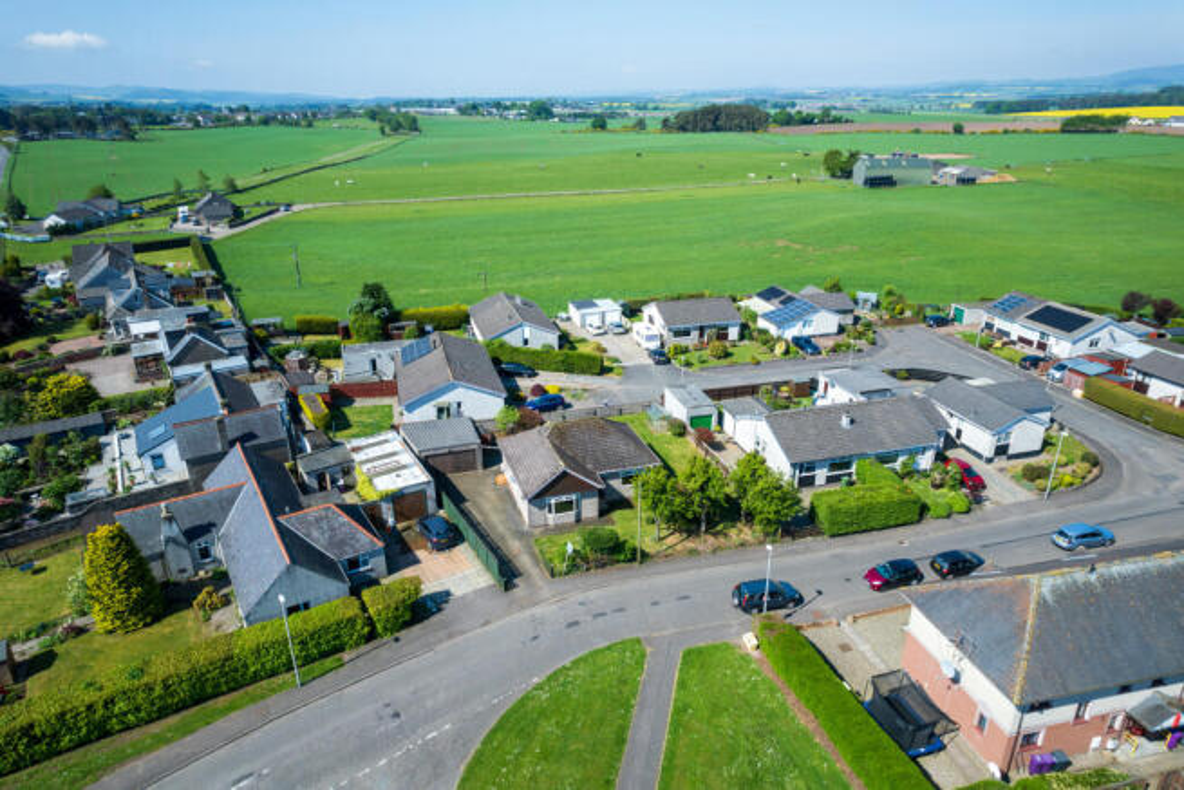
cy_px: 395
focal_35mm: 22
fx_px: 724
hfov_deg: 78.6
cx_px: 592
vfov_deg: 57.3
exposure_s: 1/200
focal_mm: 8.38
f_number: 2.8
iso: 100
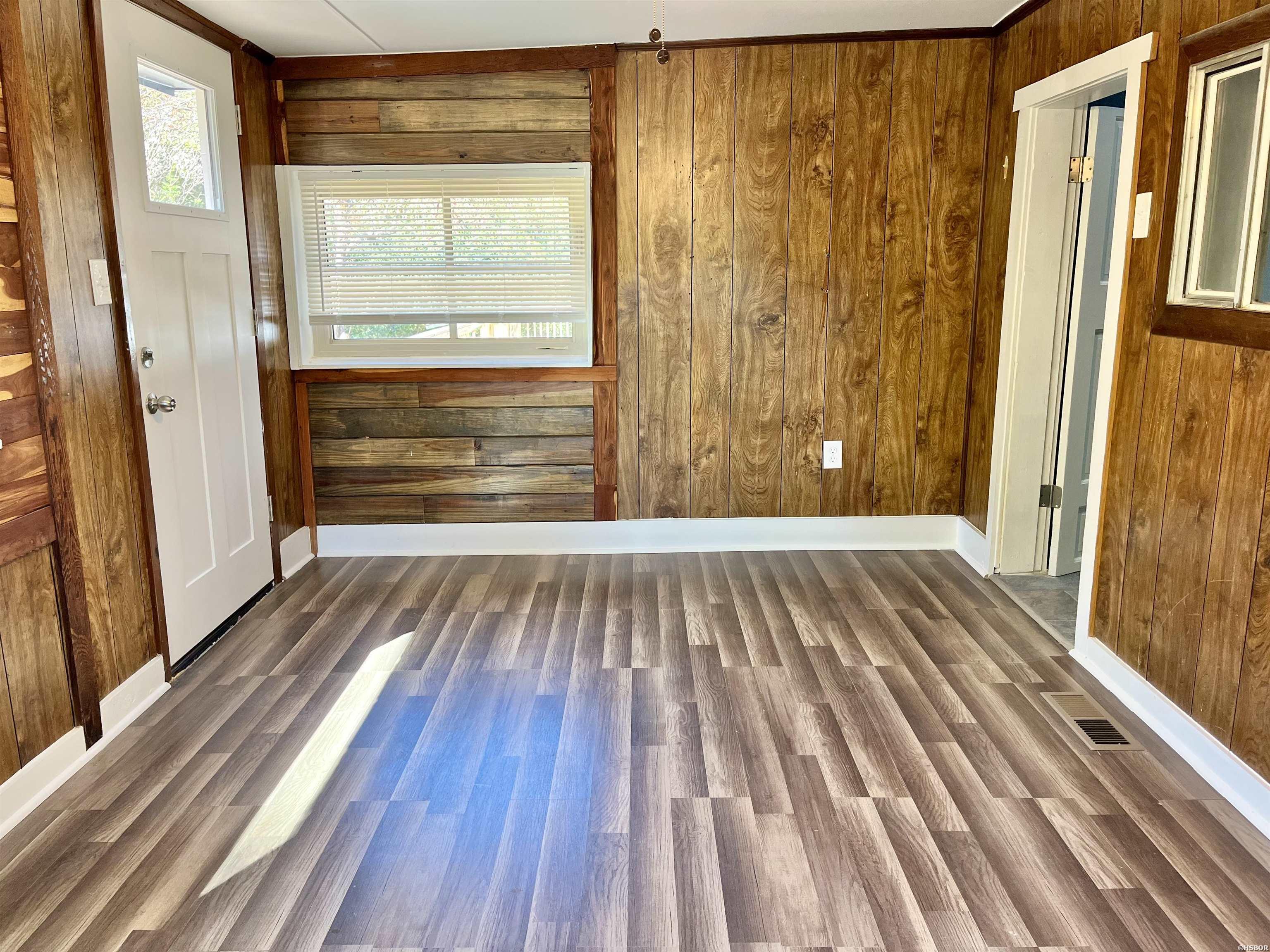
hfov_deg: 67.3
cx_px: 635
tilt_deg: -12.3
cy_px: 476
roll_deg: +0.3
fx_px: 954
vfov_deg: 53.1
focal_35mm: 26
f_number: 1.6
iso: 125
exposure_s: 1/102
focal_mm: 5.1
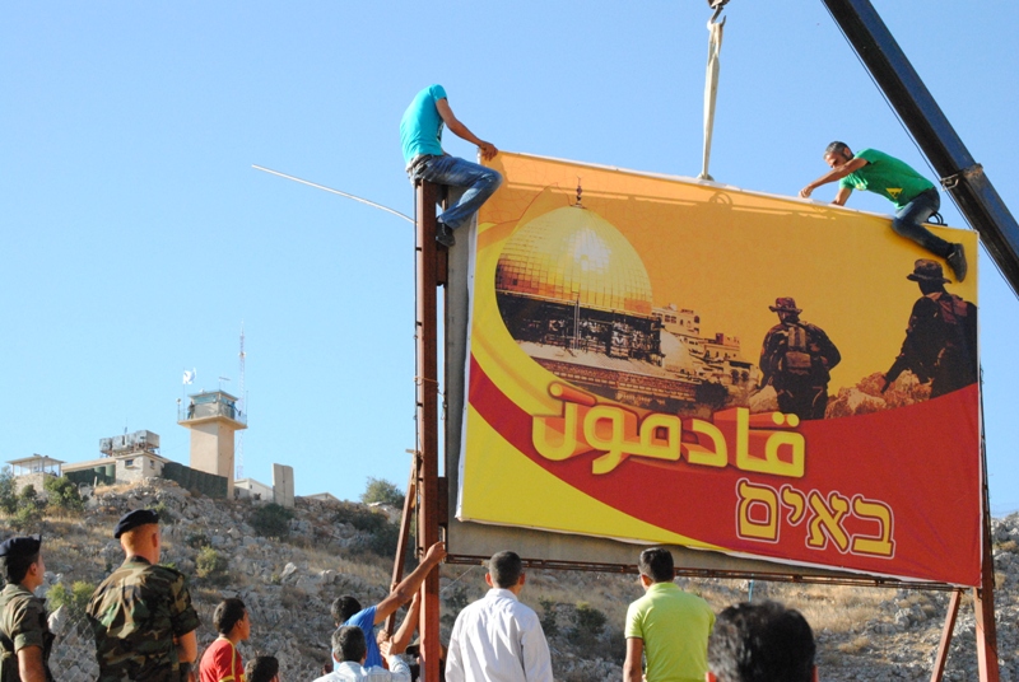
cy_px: 341
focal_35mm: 99
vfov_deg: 13.9
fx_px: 2806
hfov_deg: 20.6
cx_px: 510
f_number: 9
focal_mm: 66
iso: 1600
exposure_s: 1/1250
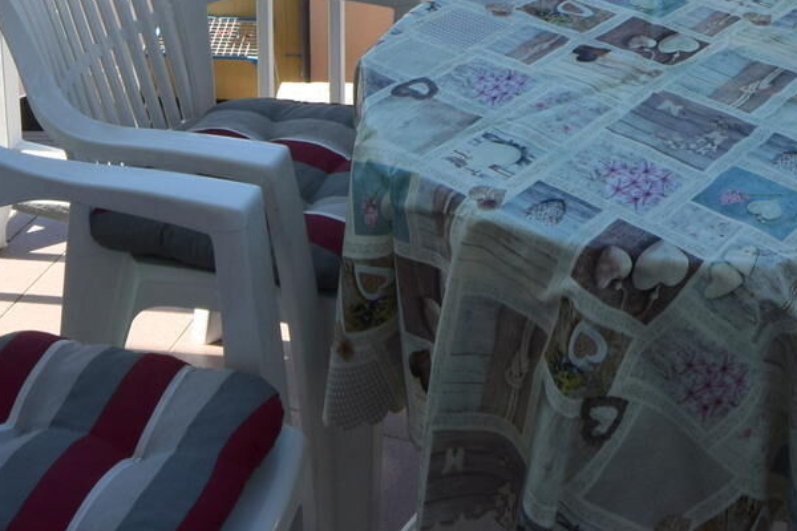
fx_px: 1328
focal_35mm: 60
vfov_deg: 19.2
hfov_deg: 33.4
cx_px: 367
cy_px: -307
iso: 200
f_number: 9
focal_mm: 10
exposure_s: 1/320
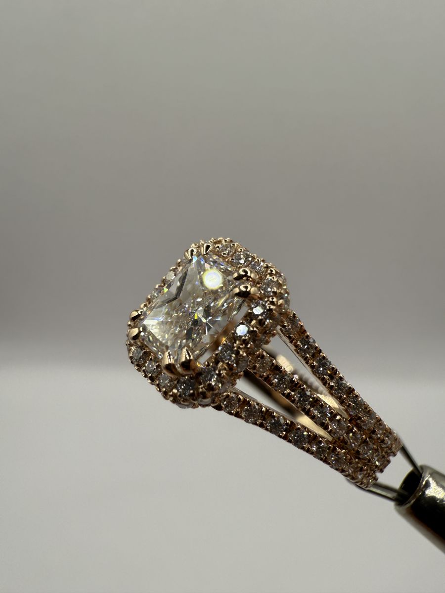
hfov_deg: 56.8
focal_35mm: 24
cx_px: 222
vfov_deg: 71.6
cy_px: 296
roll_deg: -1.3
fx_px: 411
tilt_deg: -27.4
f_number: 2.2
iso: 40
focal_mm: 2.22
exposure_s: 1/559
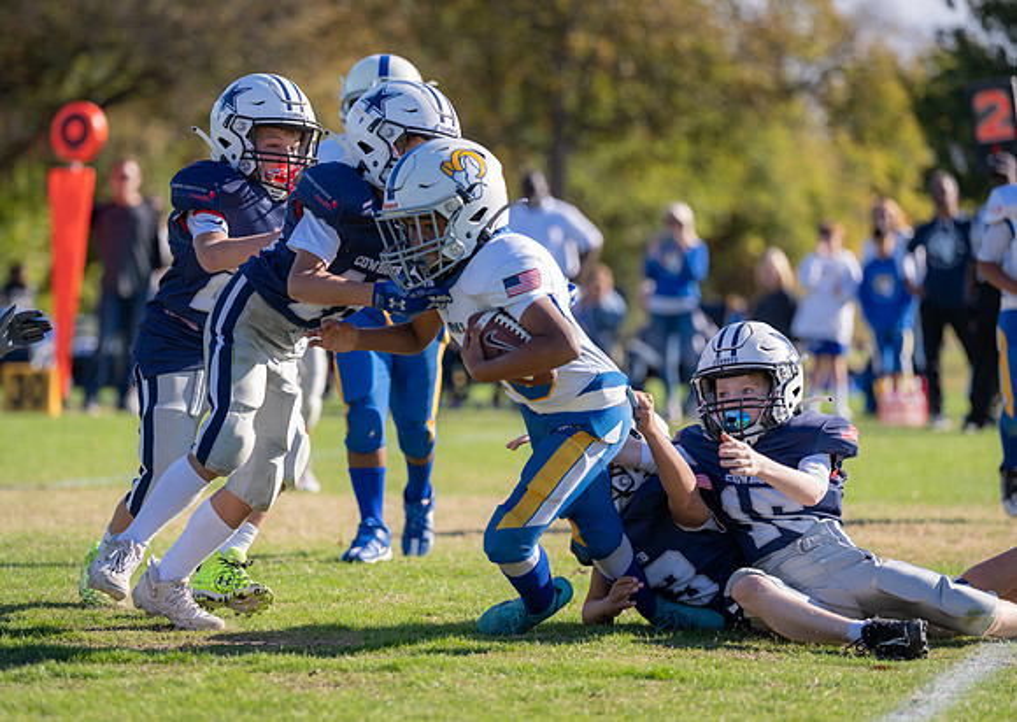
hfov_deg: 12.5
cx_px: 414
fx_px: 4629
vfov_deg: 8.9
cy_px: 366
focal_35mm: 161
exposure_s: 1/1250
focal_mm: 137
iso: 100
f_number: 2.8
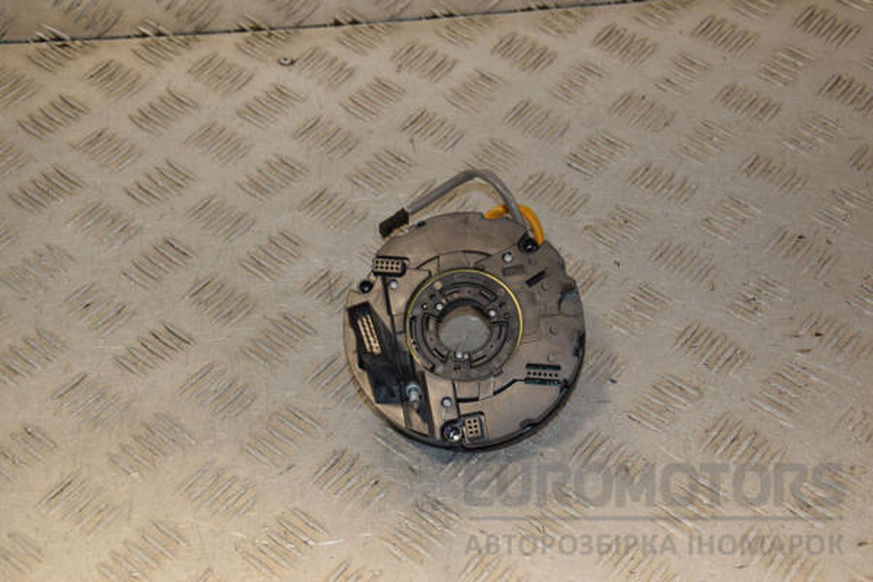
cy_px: 291
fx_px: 1455
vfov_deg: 22.6
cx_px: 436
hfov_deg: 33.4
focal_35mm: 60
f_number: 8
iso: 800
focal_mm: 40
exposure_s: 1/200
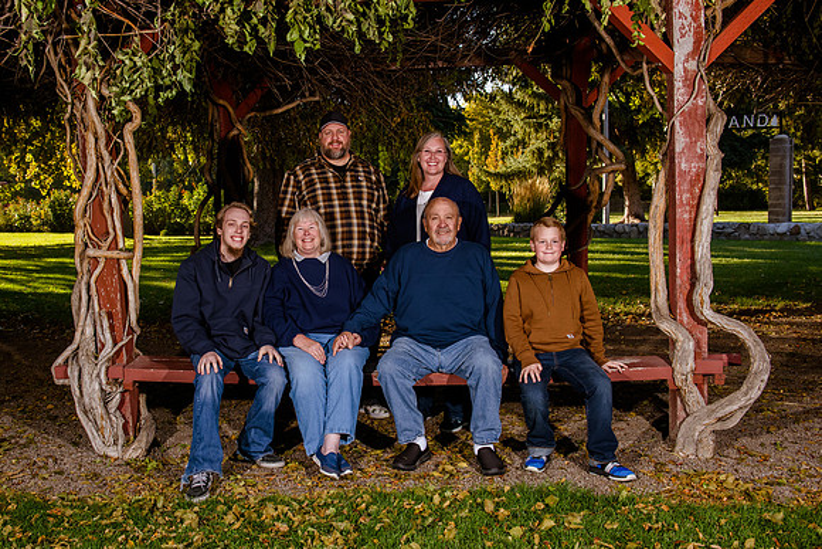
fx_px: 894
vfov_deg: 34.1
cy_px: 274
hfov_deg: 49.0
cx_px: 321
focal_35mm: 39
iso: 500
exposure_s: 1/200
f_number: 8
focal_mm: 32
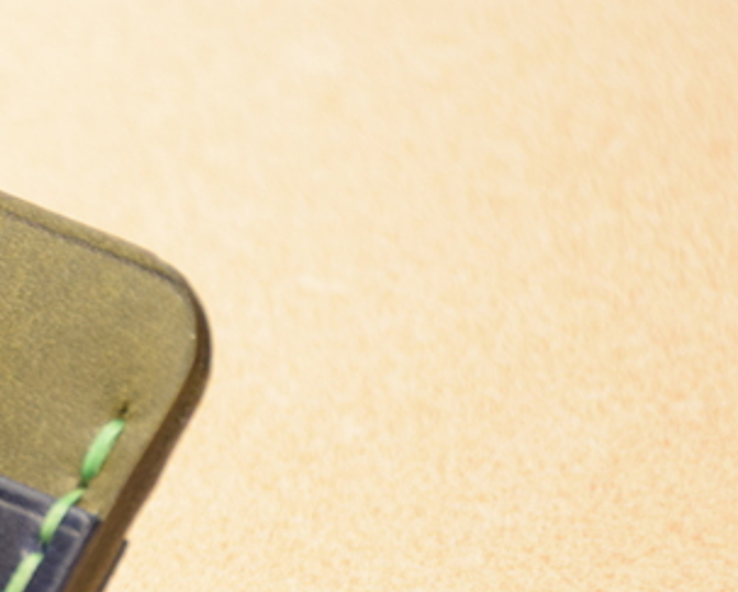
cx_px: -425
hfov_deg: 3.9
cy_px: 555
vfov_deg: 3.1
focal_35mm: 496
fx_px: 10838
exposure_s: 1/125
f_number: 5.6
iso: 640
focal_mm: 95
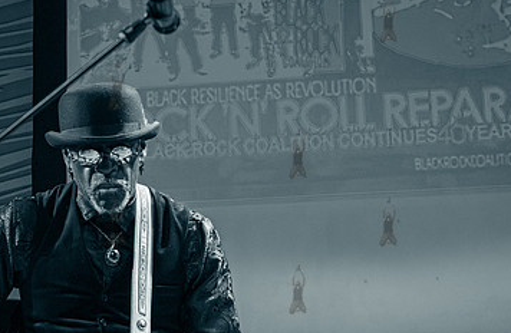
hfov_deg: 19.0
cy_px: 174
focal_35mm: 107
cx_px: 79
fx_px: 1508
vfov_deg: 12.6
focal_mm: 55
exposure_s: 1/640
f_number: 3.5
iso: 10000
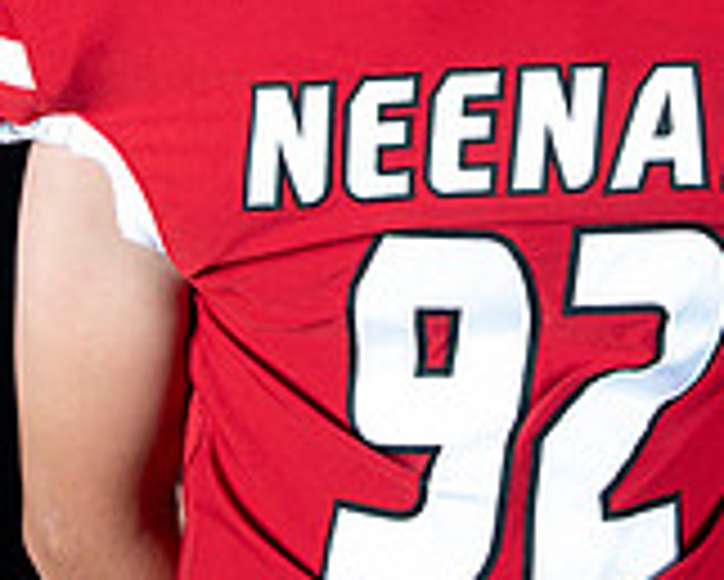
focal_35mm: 136
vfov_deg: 11.3
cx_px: 463
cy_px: 18
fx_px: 2916
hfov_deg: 14.1
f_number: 9
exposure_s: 1/160
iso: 320
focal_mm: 52
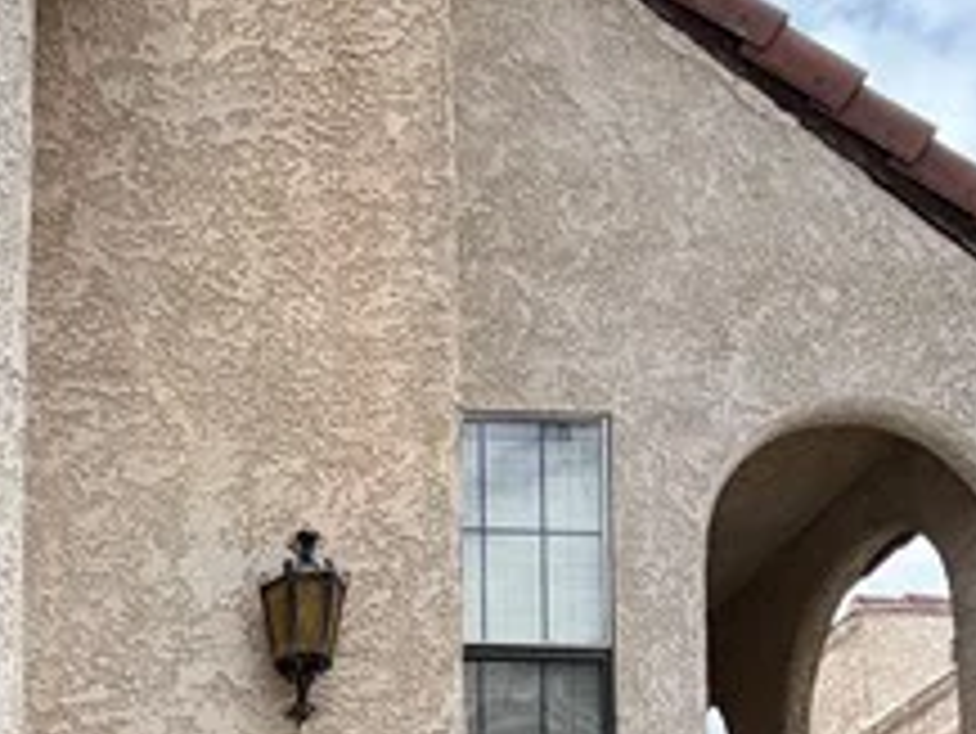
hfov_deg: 25.9
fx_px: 1862
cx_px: -229
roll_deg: -1.2
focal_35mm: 66
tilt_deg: +6.9
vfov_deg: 18.9
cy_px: 1180
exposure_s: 1/770
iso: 32
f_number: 2.2
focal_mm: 2.22
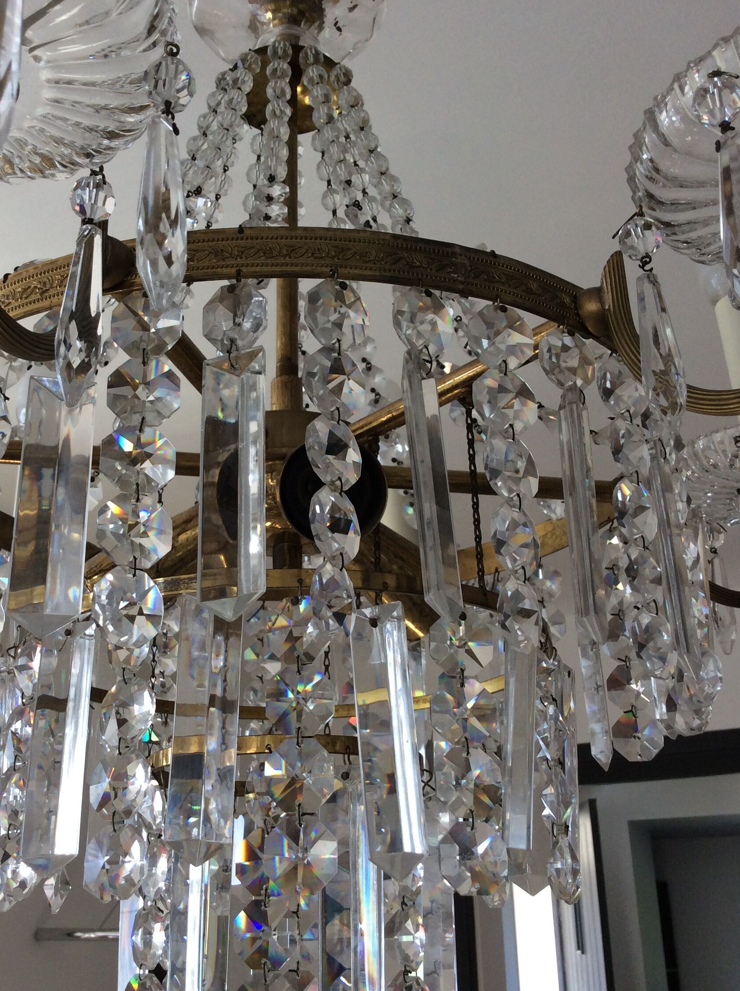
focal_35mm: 37
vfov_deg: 50.2
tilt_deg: +22.5
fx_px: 1058
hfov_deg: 38.5
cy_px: 499
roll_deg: +0.9
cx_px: 320
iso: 50
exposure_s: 1/100
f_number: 2.4
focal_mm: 3.3
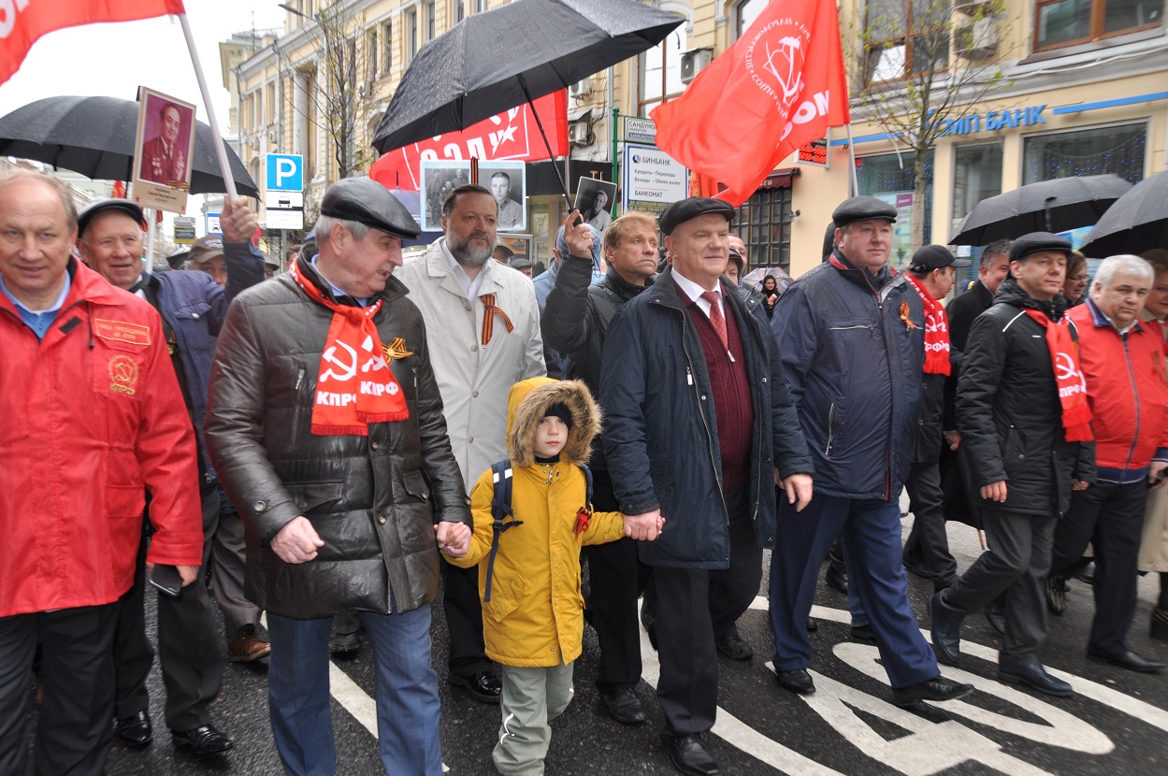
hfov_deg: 55.8
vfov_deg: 38.8
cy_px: 383
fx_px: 1102
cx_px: 595
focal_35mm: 34
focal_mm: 22
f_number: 3.8
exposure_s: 1/200
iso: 200
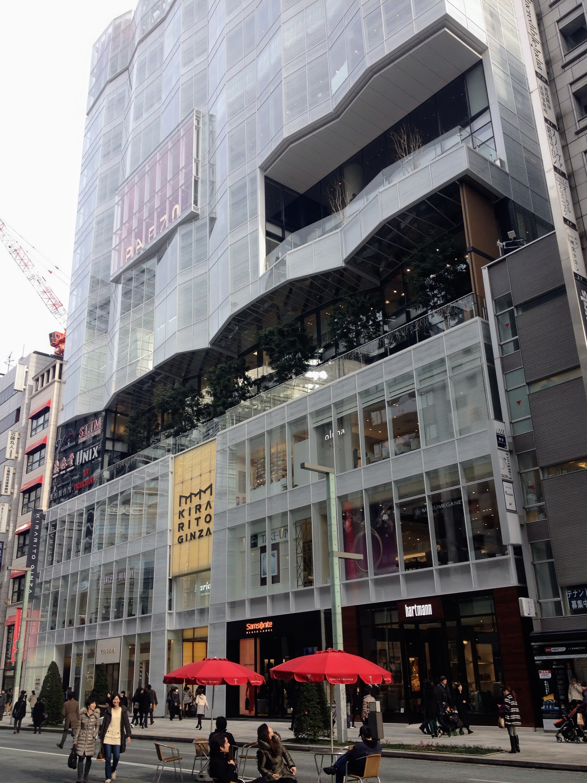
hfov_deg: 40.7
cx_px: 294
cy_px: 392
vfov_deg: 52.6
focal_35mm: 35
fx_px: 791
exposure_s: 1/431
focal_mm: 4.28
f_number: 2.4
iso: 50
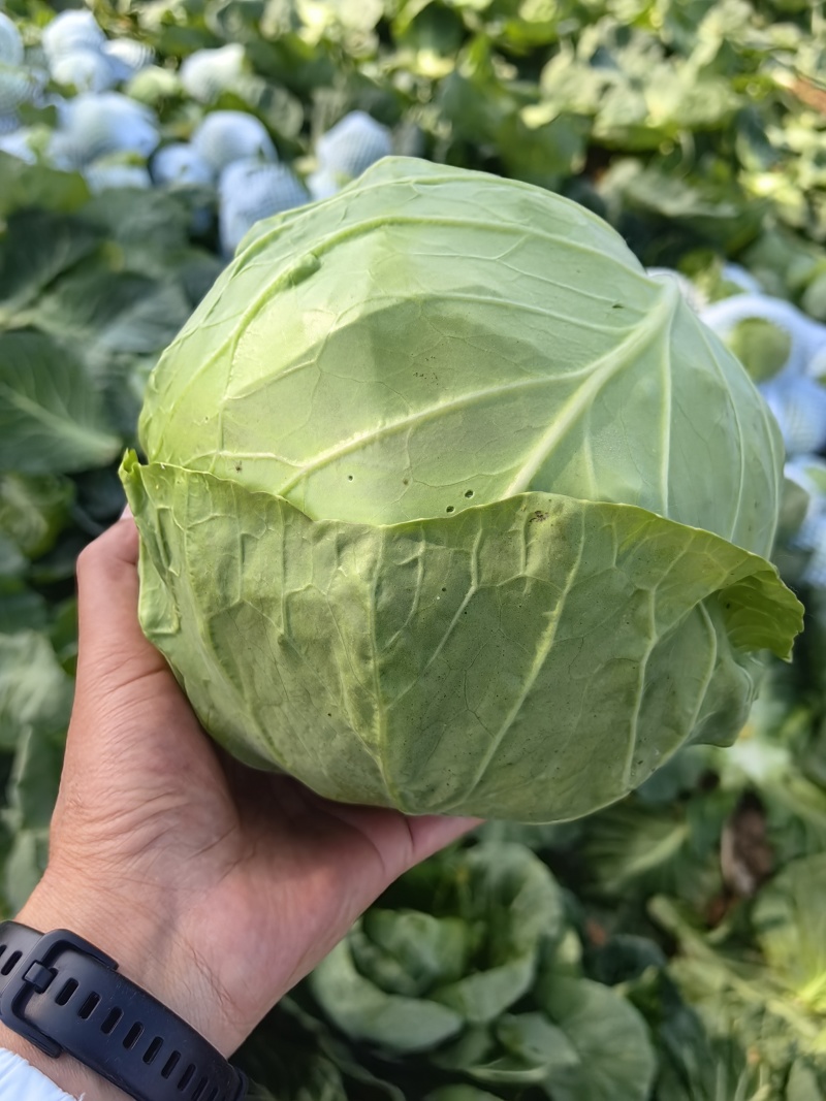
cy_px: 550
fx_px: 859
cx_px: 413
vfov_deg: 65.3
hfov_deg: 51.3
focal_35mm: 27
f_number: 2
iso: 50
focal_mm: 5.75
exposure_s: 1/1074
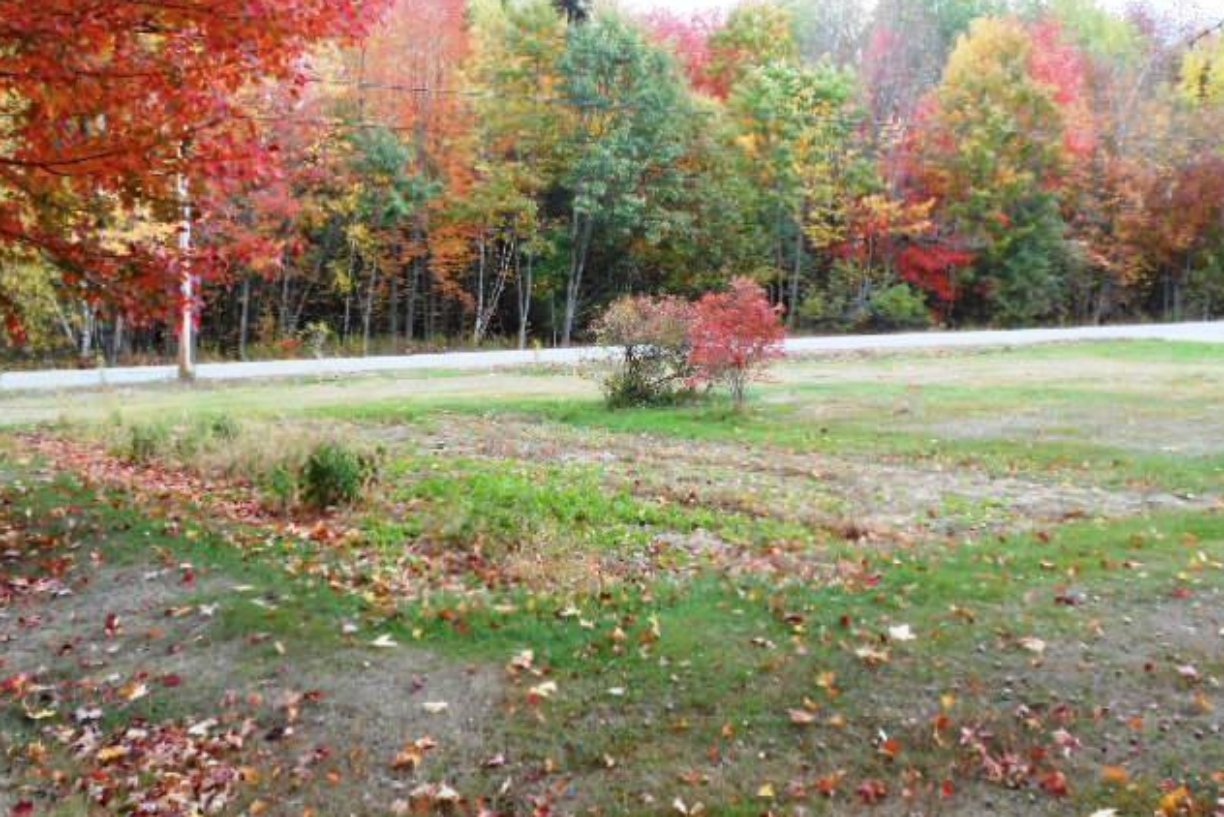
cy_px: 362
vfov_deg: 33.4
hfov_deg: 48.4
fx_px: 1361
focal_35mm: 40
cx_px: 614
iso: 80
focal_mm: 6.8
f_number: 4.2
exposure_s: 1/80
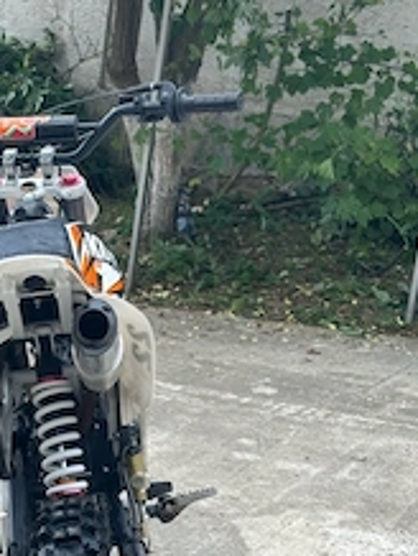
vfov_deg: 22.2
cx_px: 66
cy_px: 321
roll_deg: -7.4
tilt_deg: -12.9
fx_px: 1414
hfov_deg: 16.7
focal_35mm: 88
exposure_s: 1/199
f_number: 1.78
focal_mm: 6.86
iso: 64
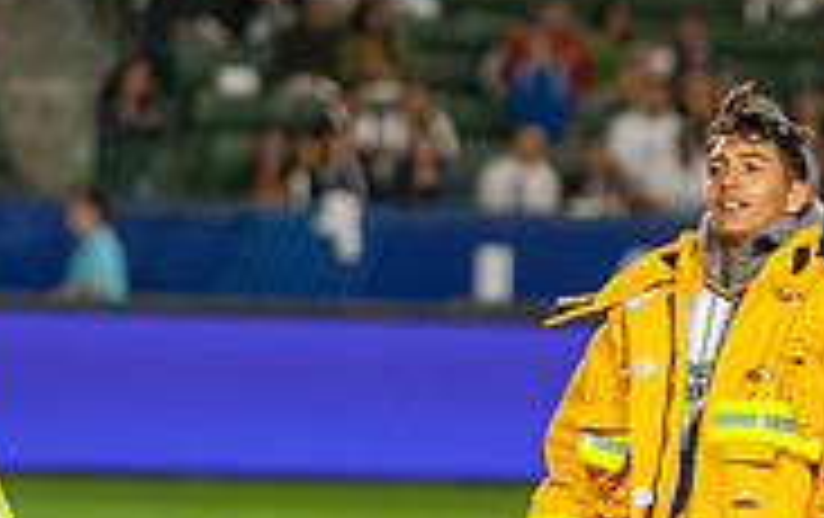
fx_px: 9784
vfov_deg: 3.0
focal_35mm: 435
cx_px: 536
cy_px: 730
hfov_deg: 4.8
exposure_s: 1/2500
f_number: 2.8
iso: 3200
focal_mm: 135
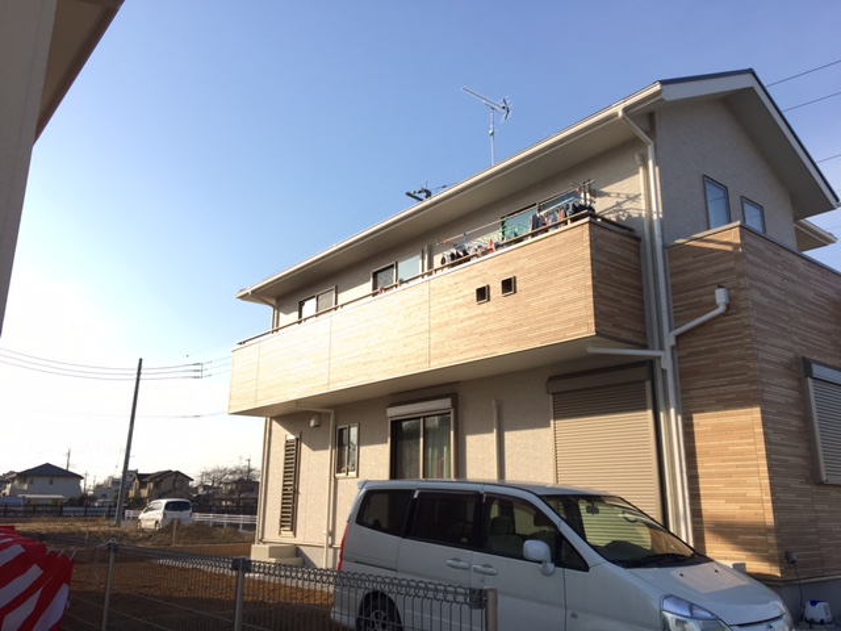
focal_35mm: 29
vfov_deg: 48.2
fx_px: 705
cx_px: 420
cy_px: 316
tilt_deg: +15.2
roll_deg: -0.8
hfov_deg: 61.7
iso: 25
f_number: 2.2
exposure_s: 1/938
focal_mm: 4.15
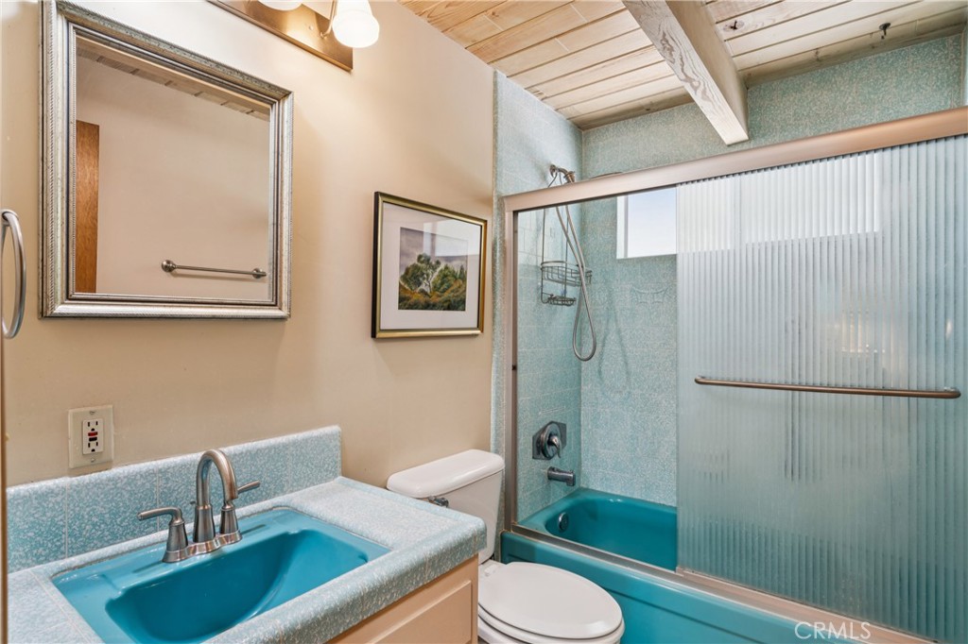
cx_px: 484
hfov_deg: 89.4
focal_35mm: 18
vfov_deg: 66.8
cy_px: 322
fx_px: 489
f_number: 13
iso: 100
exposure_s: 1.3
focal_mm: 18.2
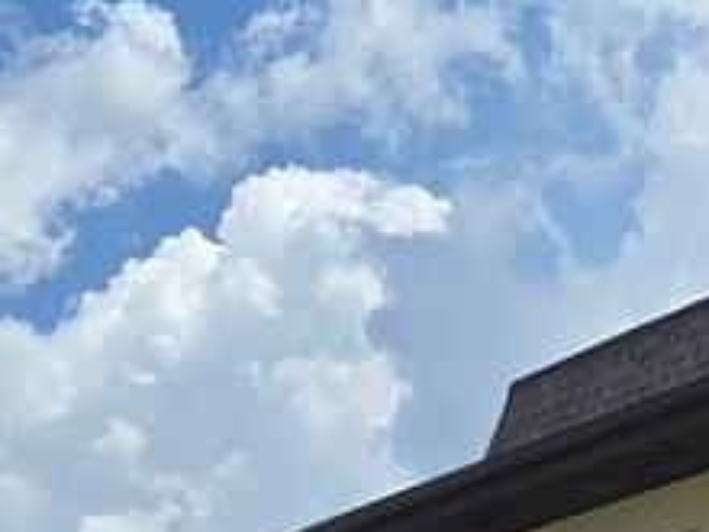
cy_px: 490
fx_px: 3420
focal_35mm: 167
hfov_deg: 11.0
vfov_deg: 8.9
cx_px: 1289
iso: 64
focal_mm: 5.4
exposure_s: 1/7891
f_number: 1.8
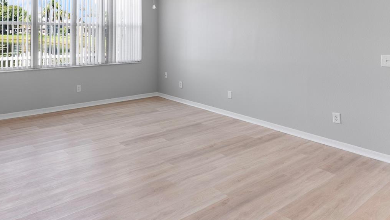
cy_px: 30
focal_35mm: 28
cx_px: 135
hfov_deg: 66.4
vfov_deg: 39.1
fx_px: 290
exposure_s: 1/13
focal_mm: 17
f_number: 13
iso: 2000
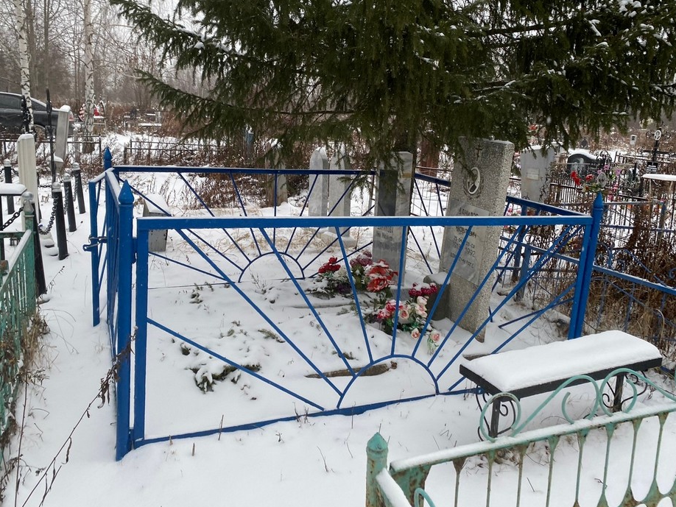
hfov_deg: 61.6
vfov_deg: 48.2
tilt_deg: -9.6
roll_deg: -3.0
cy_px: 235
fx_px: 566
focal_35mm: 29
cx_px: 351
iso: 50
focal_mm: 4.25
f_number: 1.8
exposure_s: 1/122
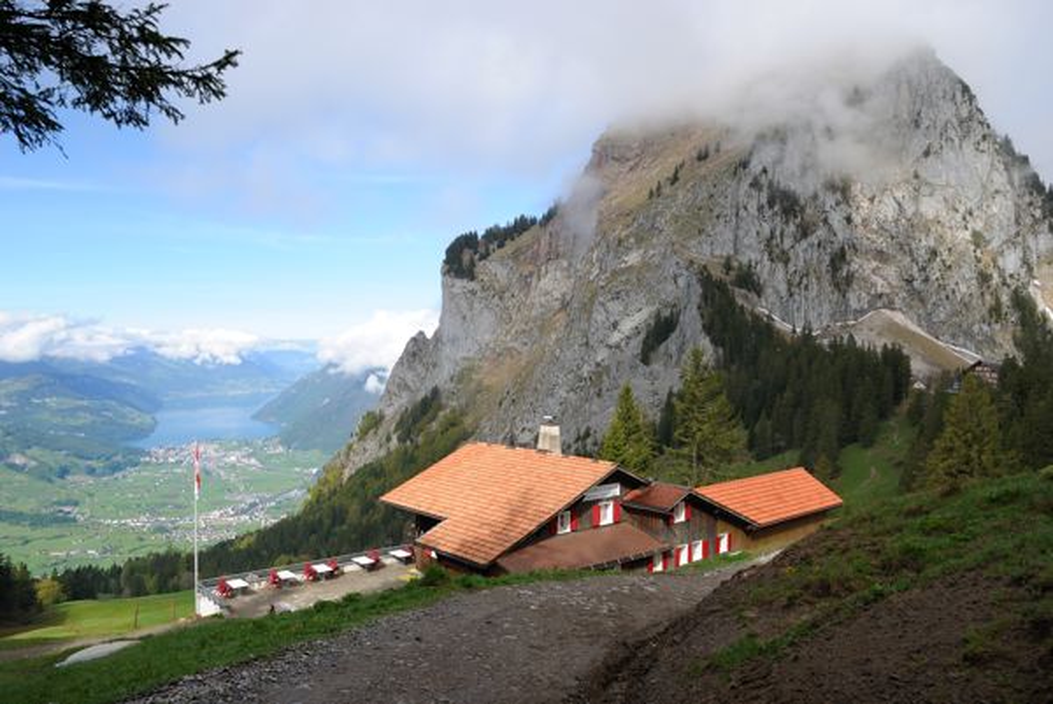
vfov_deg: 50.5
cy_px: 352
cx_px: 526
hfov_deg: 70.4
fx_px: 746
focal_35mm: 26
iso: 100
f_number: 6.3
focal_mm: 17
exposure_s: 1/250
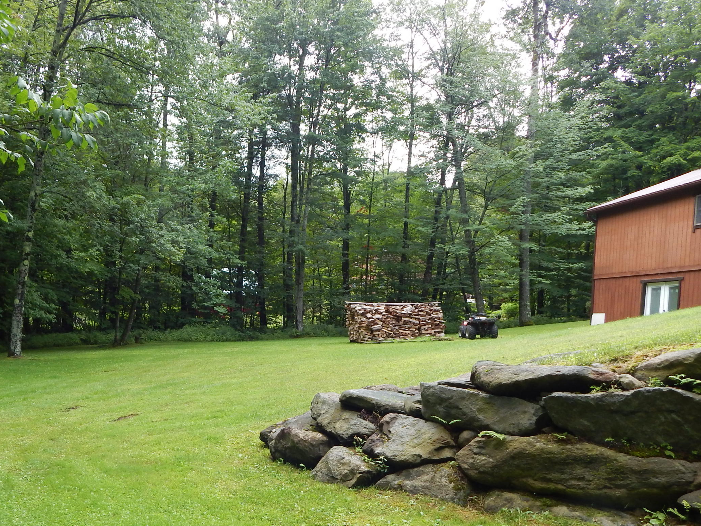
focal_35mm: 32
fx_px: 648
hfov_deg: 55.6
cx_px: 231
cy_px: 340
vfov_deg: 43.7
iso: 125
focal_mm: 4
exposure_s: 1/200
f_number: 3
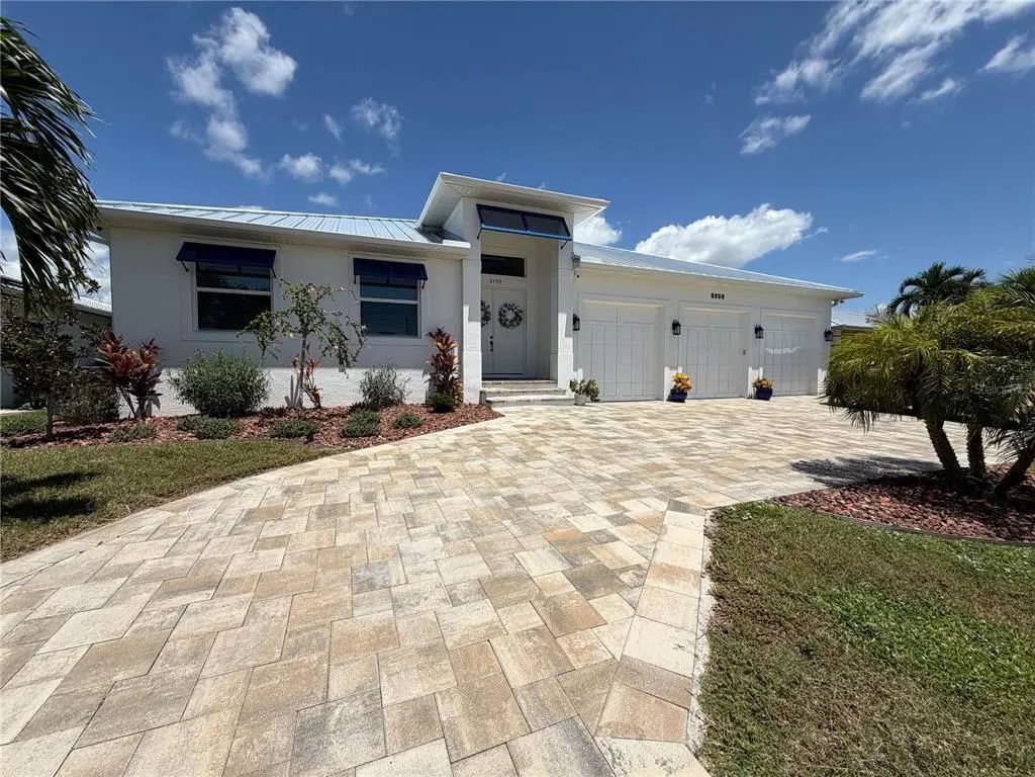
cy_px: 388
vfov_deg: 85.7
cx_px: 518
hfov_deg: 102.1
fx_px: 419
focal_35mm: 14
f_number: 2.2
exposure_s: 1/1572
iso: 20
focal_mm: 2.22
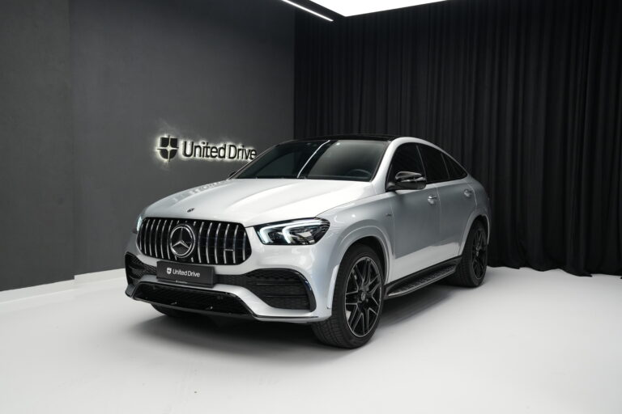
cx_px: 311
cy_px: 207
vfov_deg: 37.9
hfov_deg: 54.4
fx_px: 605
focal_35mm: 35
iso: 2000
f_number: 7.1
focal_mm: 35
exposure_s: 1/40
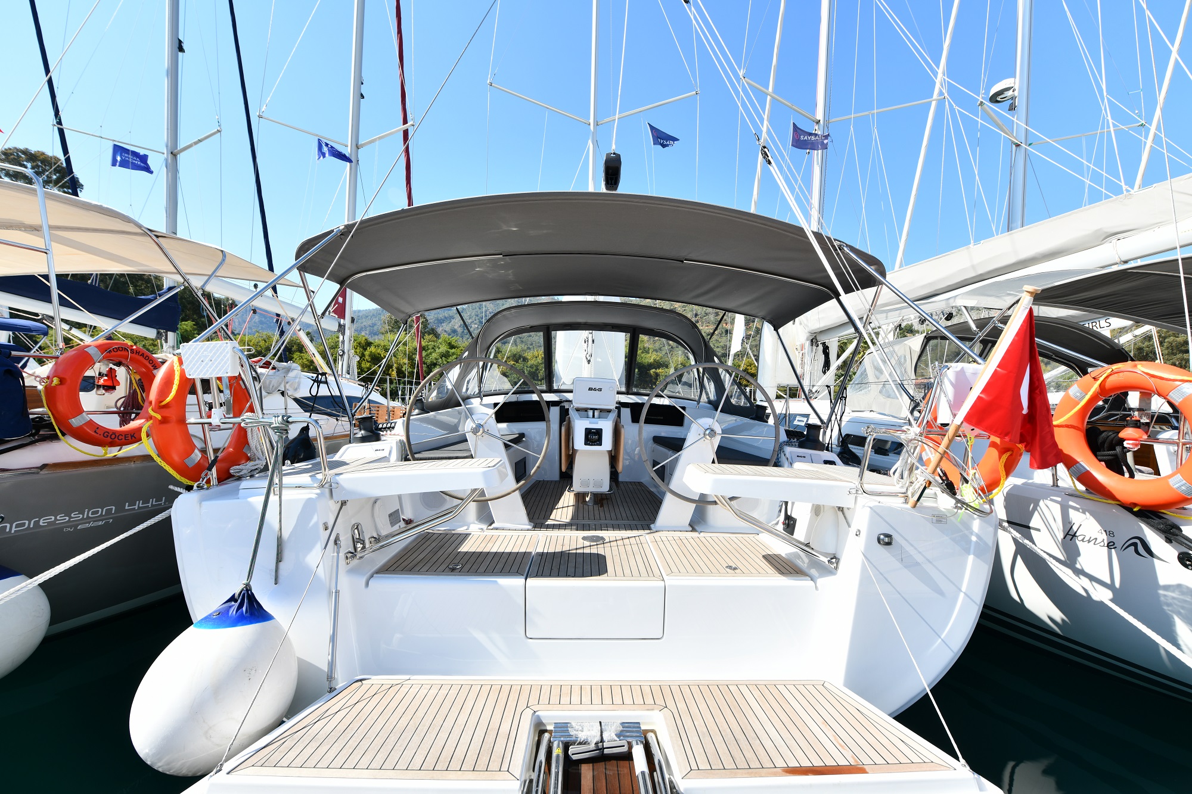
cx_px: 596
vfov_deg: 81.2
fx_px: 463
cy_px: 397
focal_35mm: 14
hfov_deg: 104.3
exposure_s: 1/250
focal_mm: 14
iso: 100
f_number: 5.6
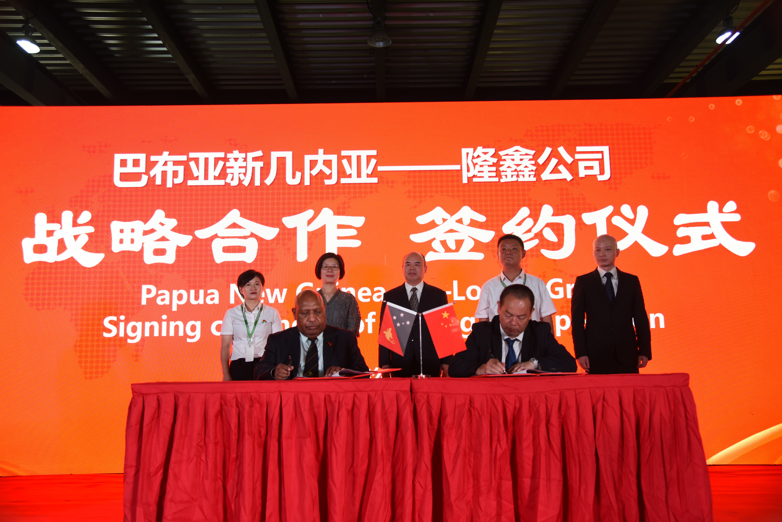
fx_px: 695
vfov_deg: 41.1
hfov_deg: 58.7
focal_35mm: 32
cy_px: 261
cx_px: 391
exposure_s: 1/80
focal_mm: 32
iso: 500
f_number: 4
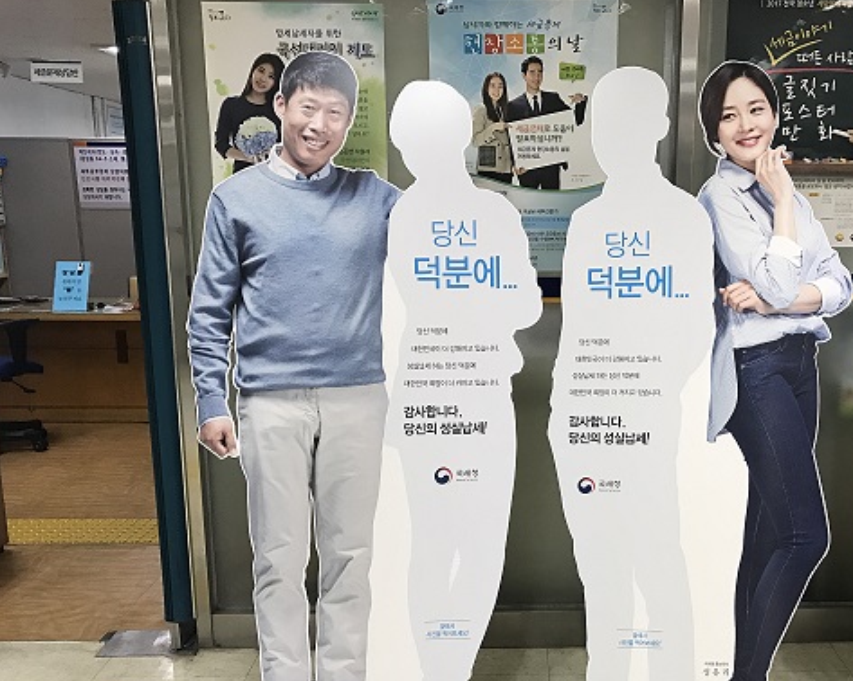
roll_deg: +0.1
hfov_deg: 51.0
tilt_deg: -11.0
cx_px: 531
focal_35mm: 35
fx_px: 883
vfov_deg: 42.1
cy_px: 400
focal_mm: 3.99
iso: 32
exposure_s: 1/30
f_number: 1.8
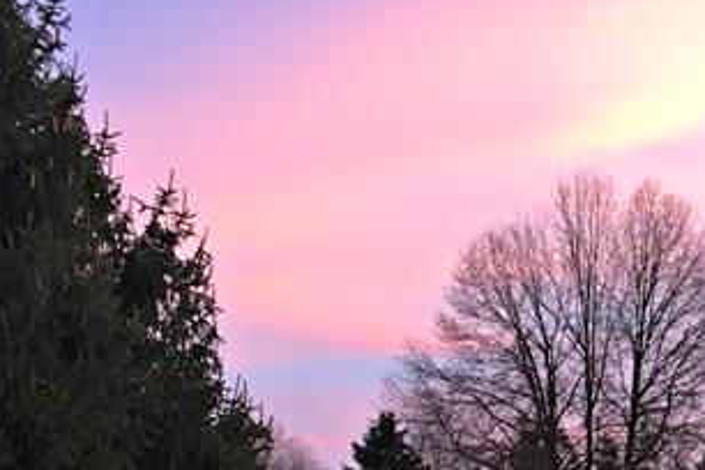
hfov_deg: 19.1
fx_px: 1978
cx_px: 846
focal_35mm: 101
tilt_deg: +1.5
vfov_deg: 13.3
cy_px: 488
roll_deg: -0.1
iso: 80
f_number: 2.2
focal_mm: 4.15
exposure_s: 1/30
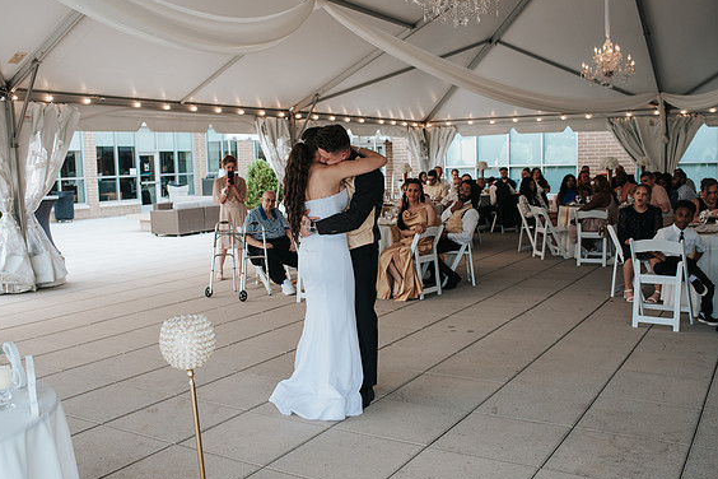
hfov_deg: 53.1
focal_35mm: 36
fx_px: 718
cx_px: 353
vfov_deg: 36.9
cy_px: 241
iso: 250
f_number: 4.5
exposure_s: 1/160
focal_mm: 35
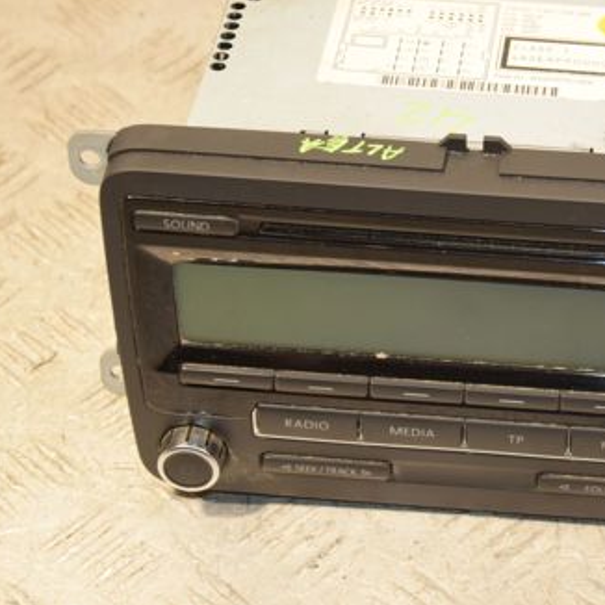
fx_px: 2373
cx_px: 514
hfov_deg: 14.4
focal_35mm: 120
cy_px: 215
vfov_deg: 14.5
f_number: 4.8
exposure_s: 1/200
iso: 800
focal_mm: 48
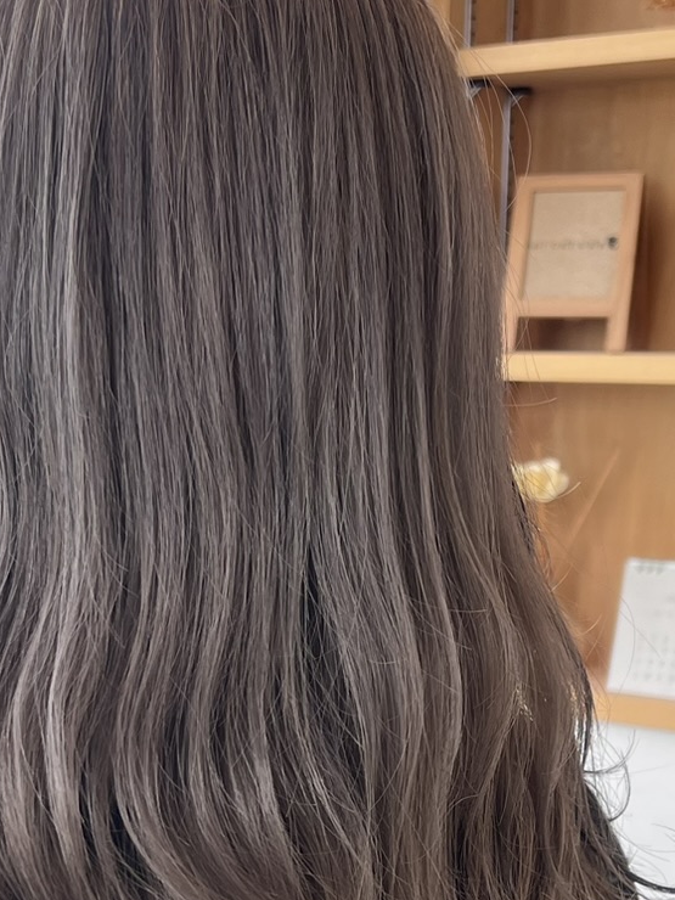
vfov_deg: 26.7
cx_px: 189
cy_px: 660
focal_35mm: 72
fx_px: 1872
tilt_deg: -10.9
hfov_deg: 20.3
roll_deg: -0.5
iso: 50
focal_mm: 5.7
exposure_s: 1/121
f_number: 1.5
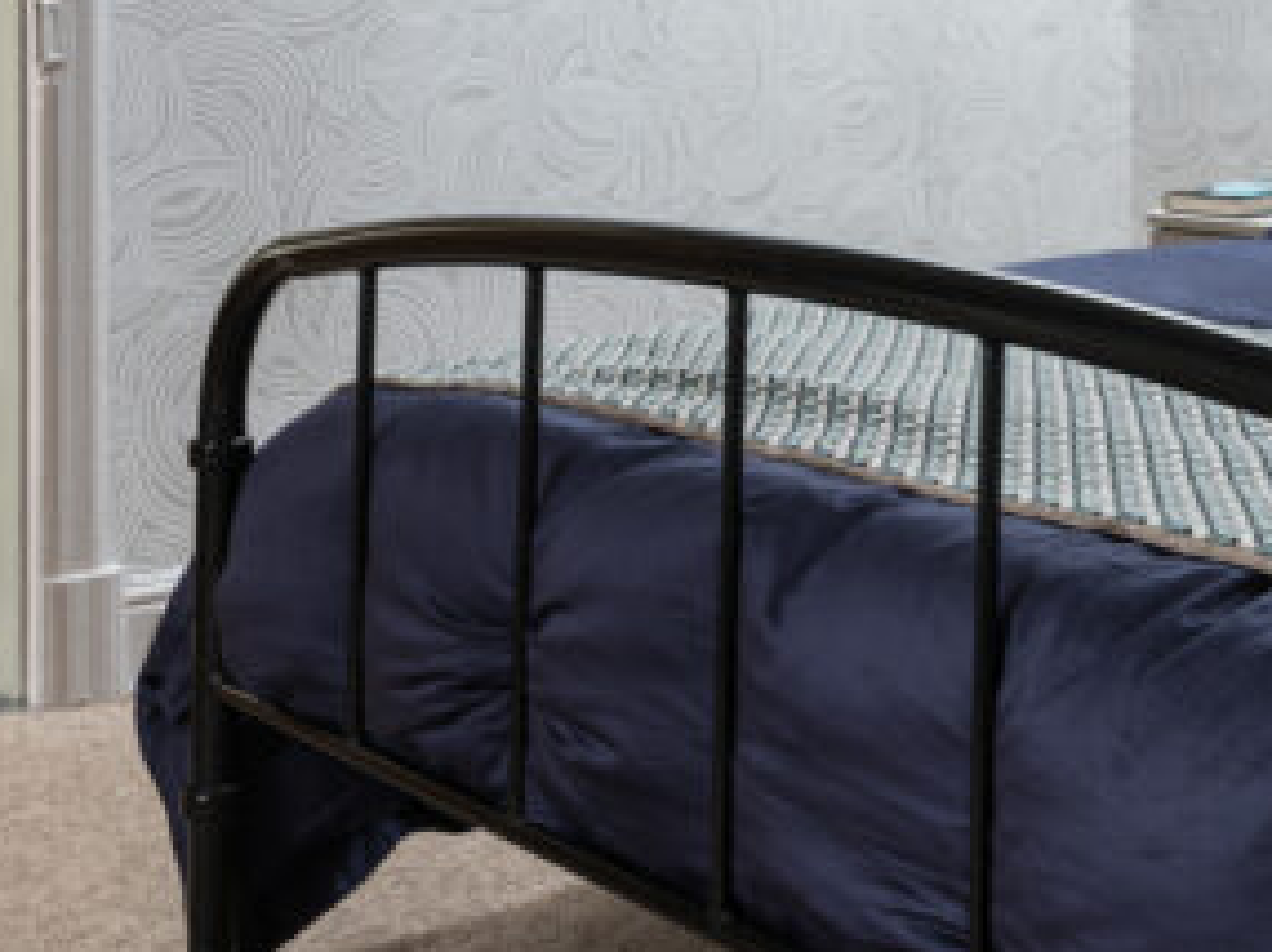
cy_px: -44
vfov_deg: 22.2
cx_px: 1219
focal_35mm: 63
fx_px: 2313
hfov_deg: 29.1
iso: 200
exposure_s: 1.6
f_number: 9
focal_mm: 18
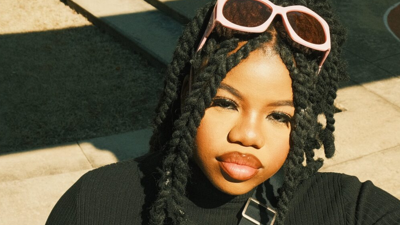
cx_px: 235
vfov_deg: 15.9
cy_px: 208
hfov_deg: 28.2
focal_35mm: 75
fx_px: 795
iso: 640
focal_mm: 23.3
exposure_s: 1/600
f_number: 10
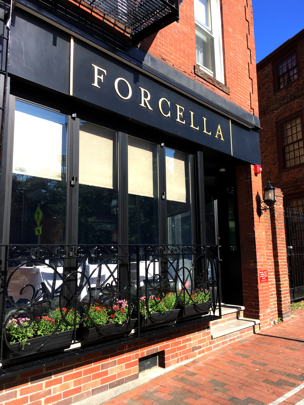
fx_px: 340
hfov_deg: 48.2
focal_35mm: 29
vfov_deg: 61.7
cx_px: 152
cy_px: 202
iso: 25
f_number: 2.2
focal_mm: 4.15
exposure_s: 1/712
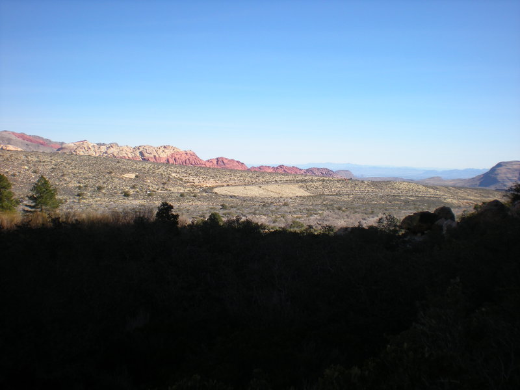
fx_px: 571
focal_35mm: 38
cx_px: 260
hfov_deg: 49.0
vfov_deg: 37.7
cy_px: 195
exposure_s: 1/410
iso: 64
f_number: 4.6
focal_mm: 6.3
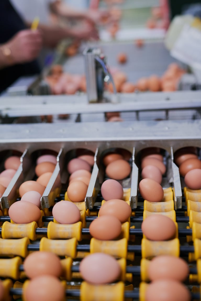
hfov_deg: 27.0
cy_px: 150
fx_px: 418
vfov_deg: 39.6
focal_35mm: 50
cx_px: 100
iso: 800
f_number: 2
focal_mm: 50
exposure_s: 1/200
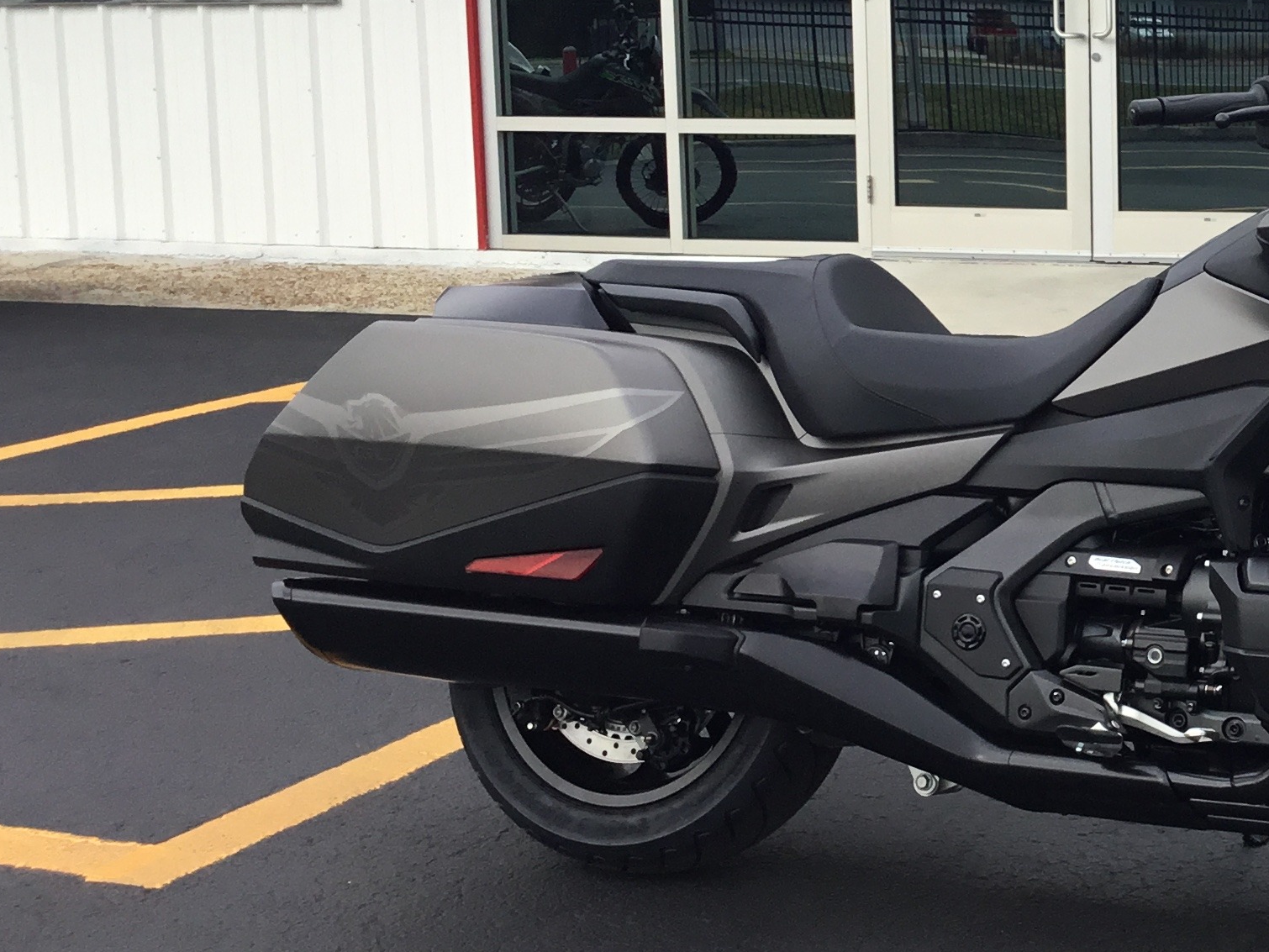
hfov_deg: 27.4
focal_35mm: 67
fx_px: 2457
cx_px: 1245
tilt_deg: -5.5
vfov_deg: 21.9
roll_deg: +0.5
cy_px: 350
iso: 25
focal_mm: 3.3
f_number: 2.4
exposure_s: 1/354
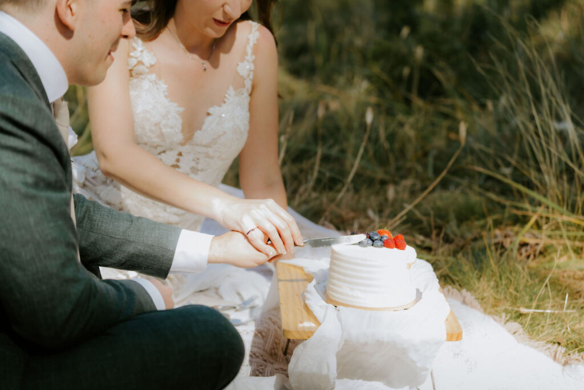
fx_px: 1136
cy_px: 195
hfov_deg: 28.8
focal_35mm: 70
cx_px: 292
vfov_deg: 19.5
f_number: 2.8
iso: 64
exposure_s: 1/320
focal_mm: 70
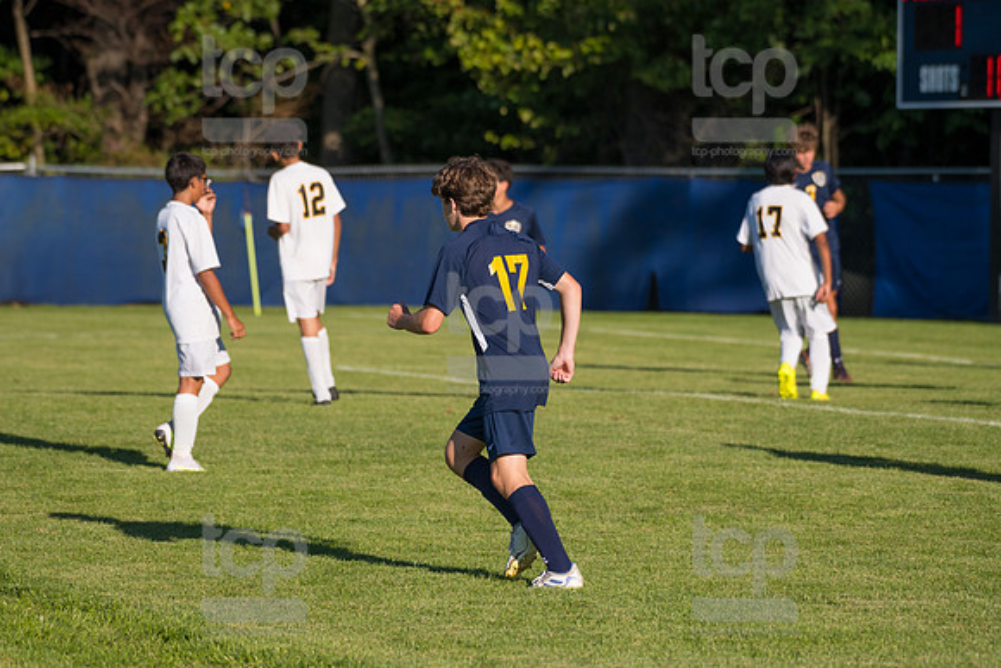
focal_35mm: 210
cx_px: 500
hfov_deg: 9.8
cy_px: 334
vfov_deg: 6.5
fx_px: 5840
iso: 320
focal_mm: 210
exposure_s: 1/2000
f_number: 5.6
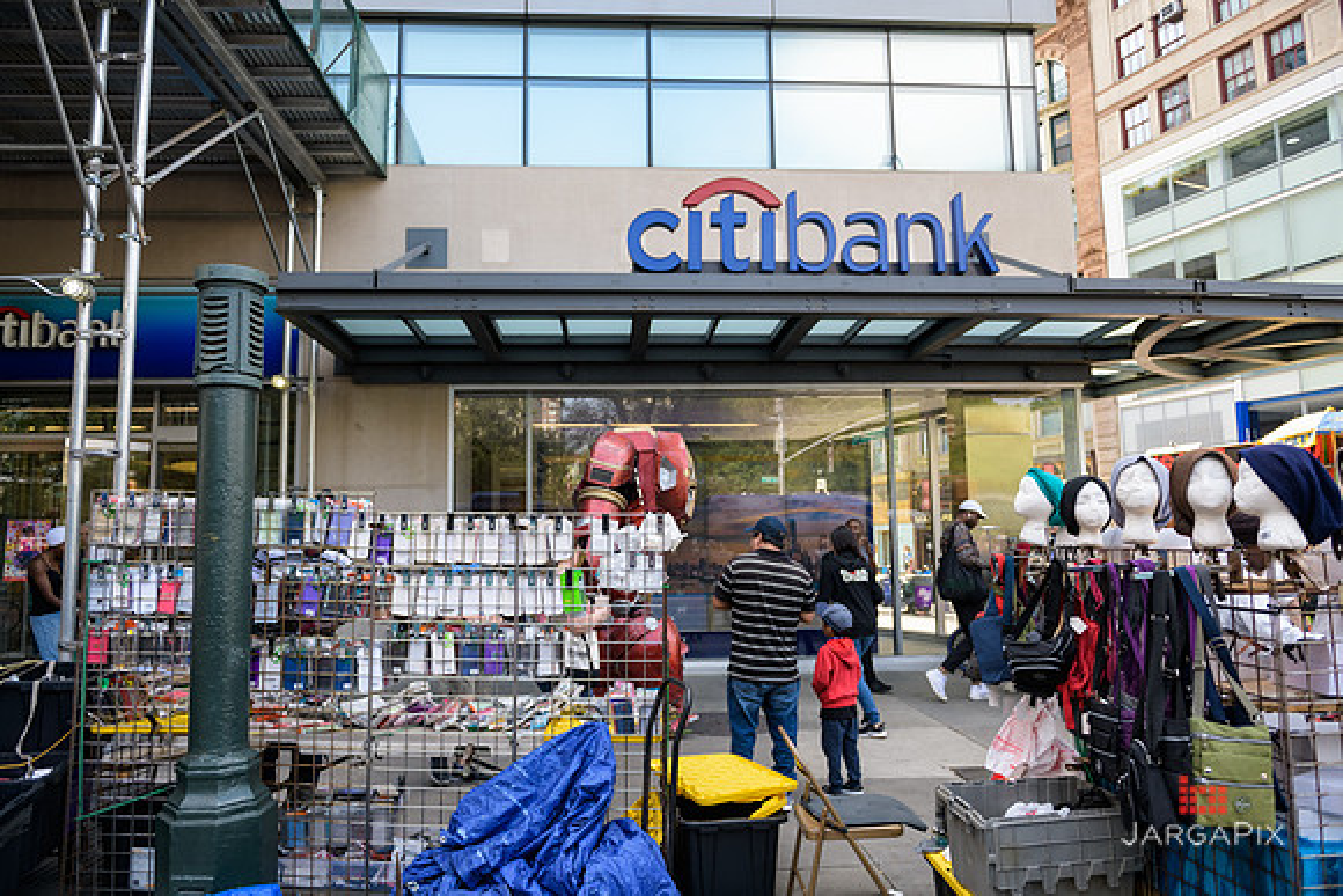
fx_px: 896
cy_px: 448
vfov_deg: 53.2
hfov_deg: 73.7
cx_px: 672
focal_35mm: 24
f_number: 3.2
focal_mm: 24
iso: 200
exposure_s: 1/400
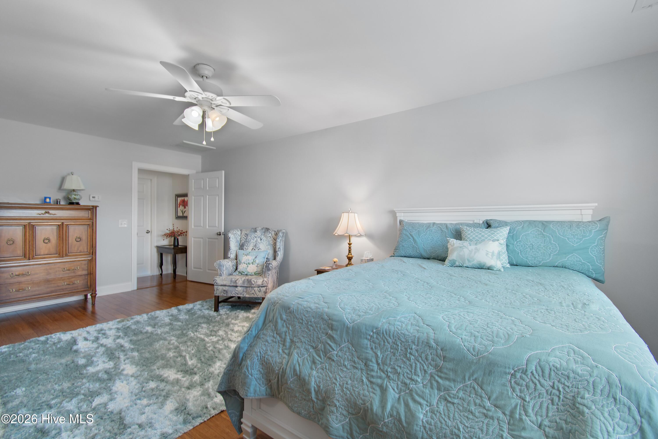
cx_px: 329
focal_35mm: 15
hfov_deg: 100.4
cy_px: 220
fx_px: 274
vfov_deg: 77.3
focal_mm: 10
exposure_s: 1/15
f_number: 4.5
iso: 100
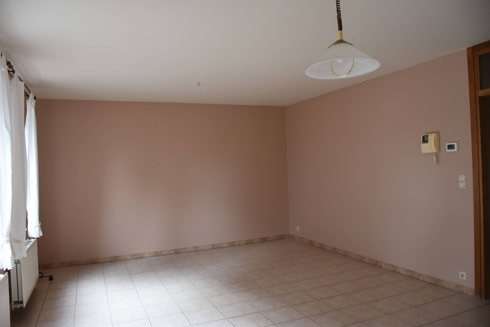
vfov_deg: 47.9
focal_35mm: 27
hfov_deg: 67.4
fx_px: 367
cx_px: 245
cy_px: 164
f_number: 4.5
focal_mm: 18
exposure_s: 1/80
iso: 400
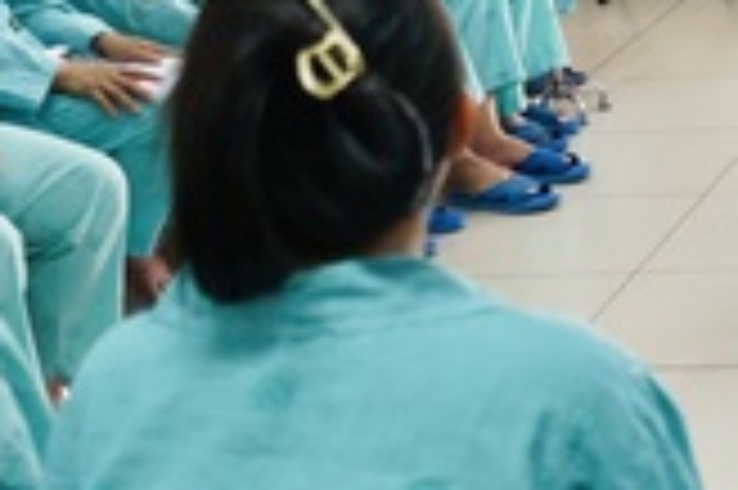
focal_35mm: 138
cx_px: 1012
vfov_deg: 9.8
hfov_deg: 14.2
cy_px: -76
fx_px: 2826
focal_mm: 31
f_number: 4
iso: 800
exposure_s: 1/160
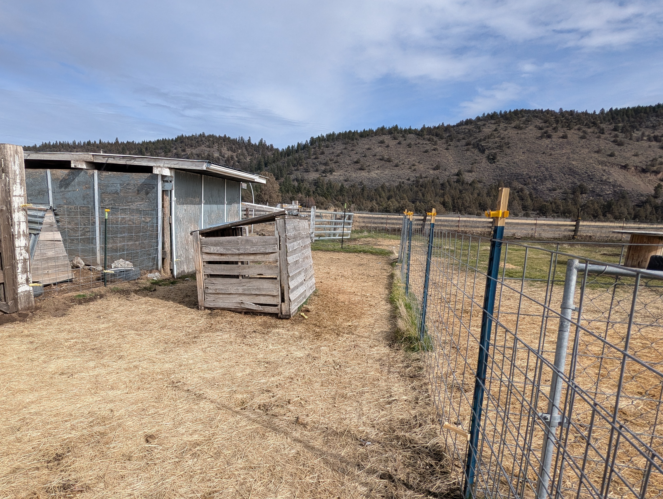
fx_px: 384
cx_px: 250
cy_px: 291
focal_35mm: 20
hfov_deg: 80.2
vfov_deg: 65.7
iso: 46
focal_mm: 2.35
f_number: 2.2
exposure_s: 1/1603
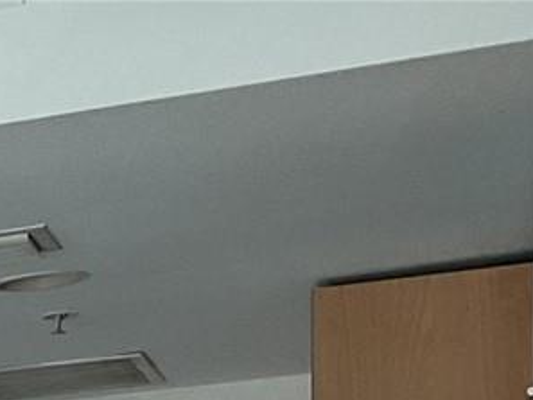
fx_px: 2403
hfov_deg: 10.8
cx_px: -725
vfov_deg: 8.4
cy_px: 1074
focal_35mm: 156
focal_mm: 3
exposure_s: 1/120
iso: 50
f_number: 1.8
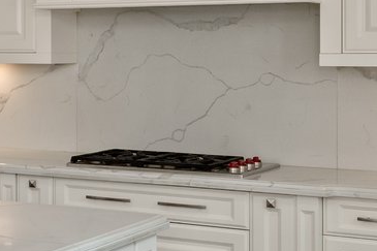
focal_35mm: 101
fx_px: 1057
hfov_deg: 18.4
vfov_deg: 13.5
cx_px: -151
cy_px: 75
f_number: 9
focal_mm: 18
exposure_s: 1/25
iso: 1000
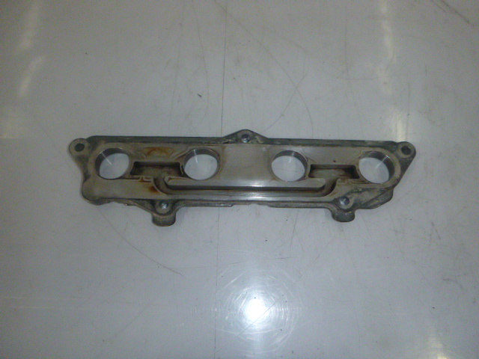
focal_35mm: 25
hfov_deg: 69.4
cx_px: 240
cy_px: 180
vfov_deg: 54.9
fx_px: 346
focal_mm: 4.5
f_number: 3.9
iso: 320
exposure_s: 1/60
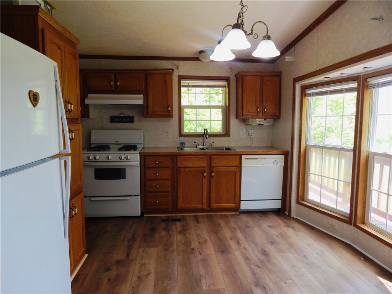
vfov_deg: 58.9
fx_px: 260
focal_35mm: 23
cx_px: 196
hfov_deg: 73.9
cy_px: 147
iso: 125
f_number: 3
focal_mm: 4
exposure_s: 1/60
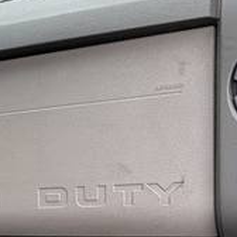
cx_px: -169
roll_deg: +16.5
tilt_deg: -21.3
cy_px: 217
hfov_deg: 17.8
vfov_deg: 20.9
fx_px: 627
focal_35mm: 81
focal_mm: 6.86
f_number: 1.78
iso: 64
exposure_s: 1/166
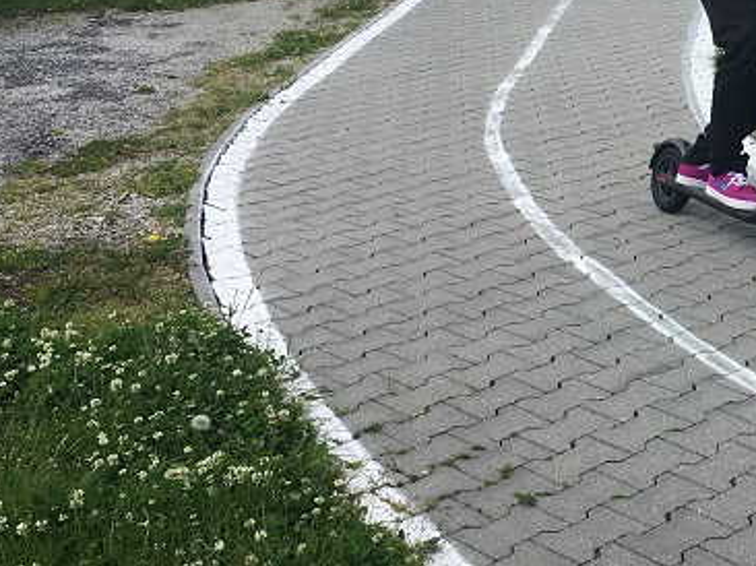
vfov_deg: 21.2
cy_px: 169
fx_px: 1506
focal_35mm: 69
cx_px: 785
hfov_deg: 26.4
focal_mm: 4.15
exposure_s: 1/986
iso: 25
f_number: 2.2
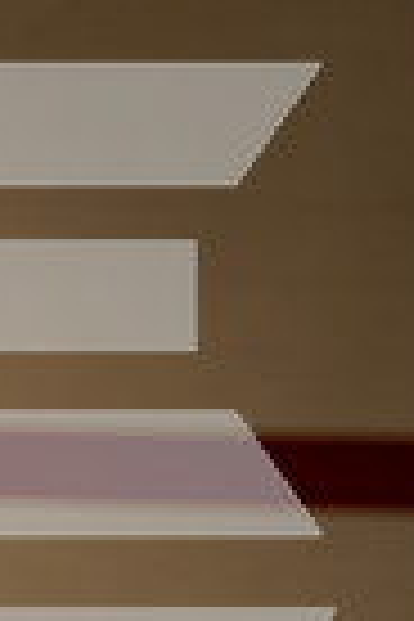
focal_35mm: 244
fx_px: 4209
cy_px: 848
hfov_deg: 5.3
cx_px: -810
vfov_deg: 8.3
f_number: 5.6
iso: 320
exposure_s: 1/250
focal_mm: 58
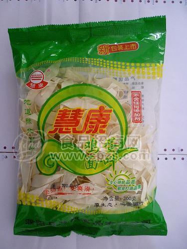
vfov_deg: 58.4
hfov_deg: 45.4
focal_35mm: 31
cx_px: 94
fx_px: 223
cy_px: 124
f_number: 2.8
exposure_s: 1/30
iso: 400
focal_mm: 5.5
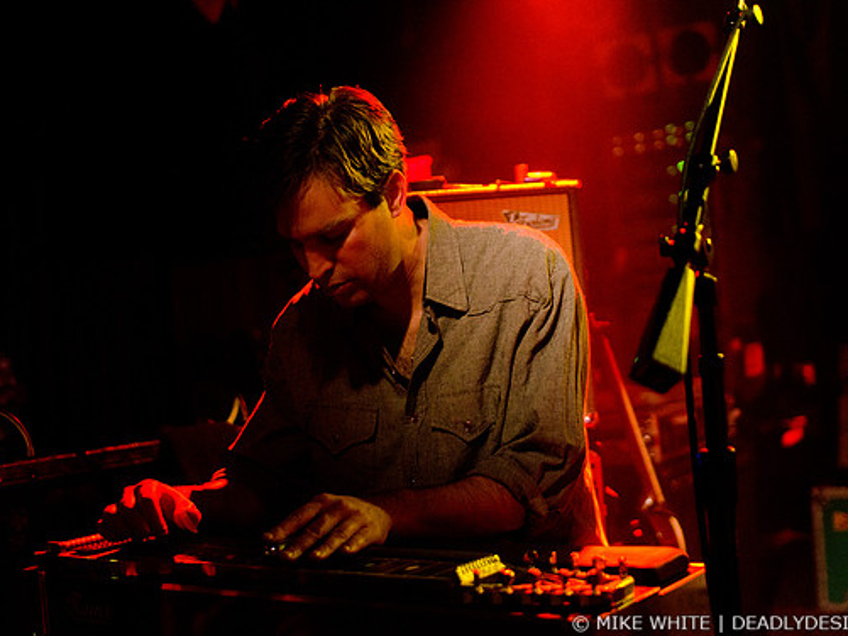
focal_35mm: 50
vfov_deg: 29.1
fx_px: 1225
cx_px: 455
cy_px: 313
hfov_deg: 38.2
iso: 1600
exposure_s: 1/200
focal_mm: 30
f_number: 1.8
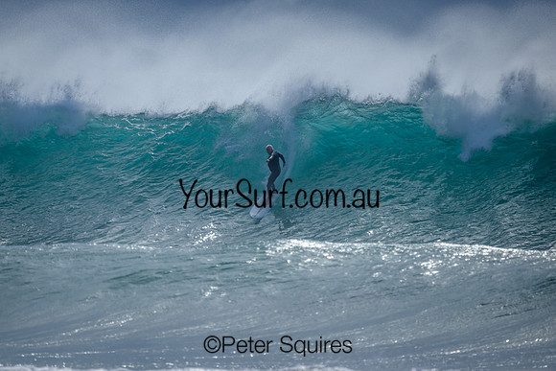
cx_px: 278
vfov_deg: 1.7
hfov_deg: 2.6
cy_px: 186
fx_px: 12358
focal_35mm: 800
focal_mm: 800
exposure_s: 1/2000
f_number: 6.3
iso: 160
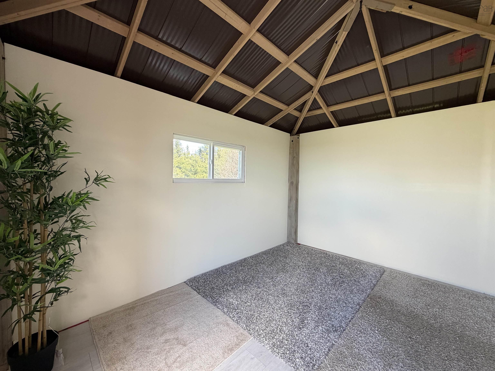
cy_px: 186
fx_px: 200
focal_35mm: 14
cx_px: 248
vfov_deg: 85.7
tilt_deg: -1.8
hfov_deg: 102.1
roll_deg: -1.0
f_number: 2.2
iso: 160
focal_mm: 2.22
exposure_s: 1/121
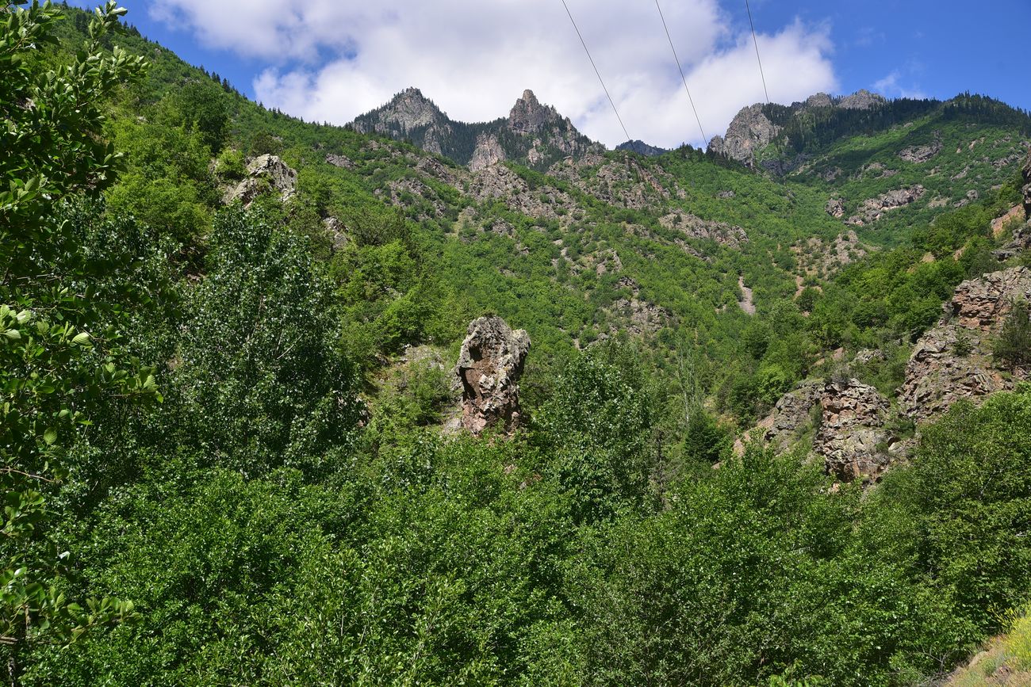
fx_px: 1432
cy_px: 344
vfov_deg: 27.0
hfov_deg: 39.6
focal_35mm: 50
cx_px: 516
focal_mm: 50
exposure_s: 1/400
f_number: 8
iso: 160
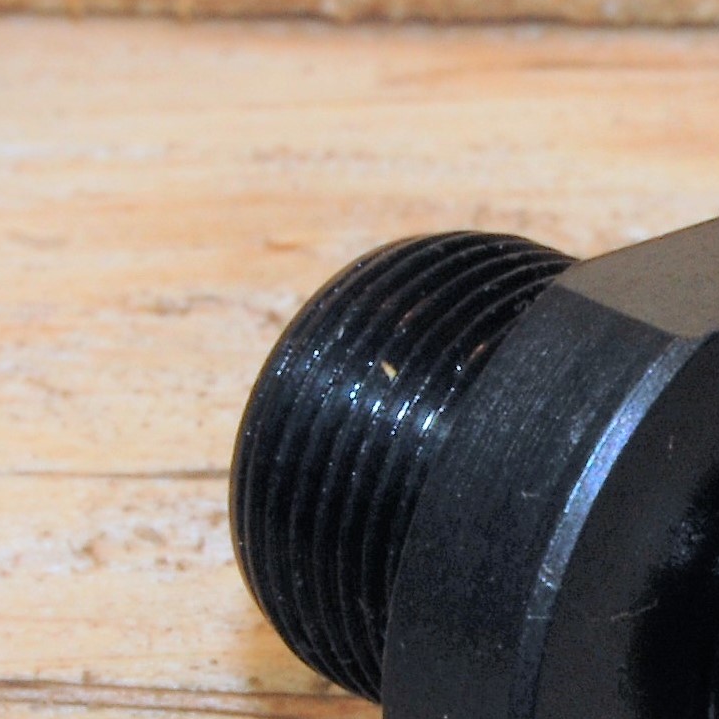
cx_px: 634
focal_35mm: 172
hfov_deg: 10.1
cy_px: 526
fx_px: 4043
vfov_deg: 10.1
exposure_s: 1/60
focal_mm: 55
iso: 200
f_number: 22
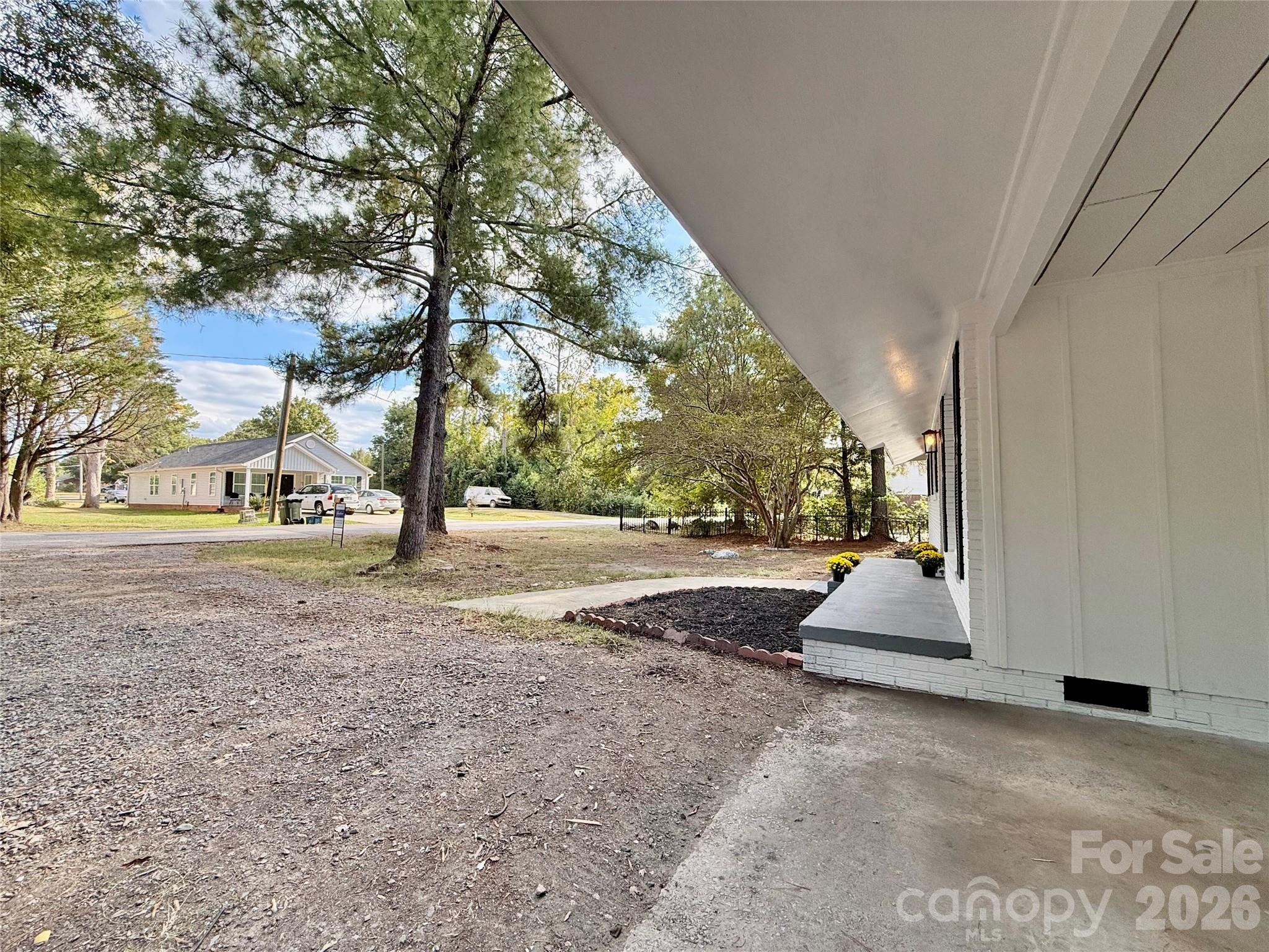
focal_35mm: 14
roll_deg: -2.4
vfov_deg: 85.7
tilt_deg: +3.0
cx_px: 634
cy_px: 476
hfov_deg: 102.1
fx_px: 513
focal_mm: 2.22
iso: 64
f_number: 2.2
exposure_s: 1/372
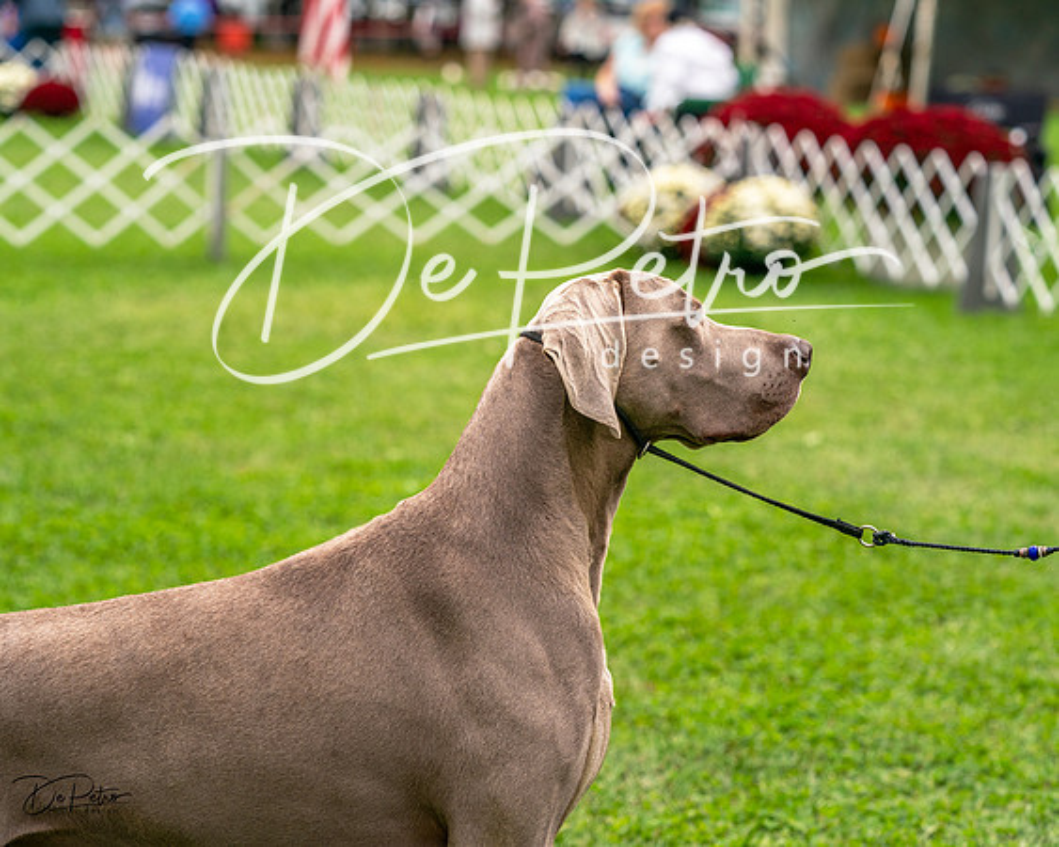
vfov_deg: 13.5
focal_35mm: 114
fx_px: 3564
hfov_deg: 16.9
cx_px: 530
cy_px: 424
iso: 500
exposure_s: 1/1250
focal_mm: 101
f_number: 5
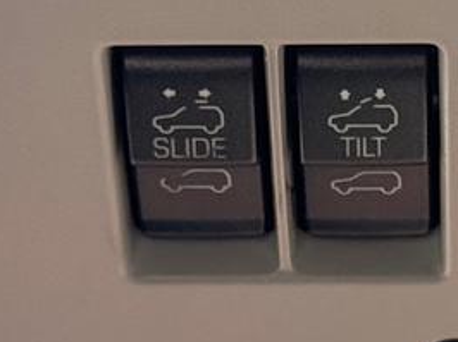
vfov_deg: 6.4
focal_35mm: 231
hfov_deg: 8.5
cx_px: 430
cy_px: 203
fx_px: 3054
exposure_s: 1/210
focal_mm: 6.76
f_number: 1.78
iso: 160
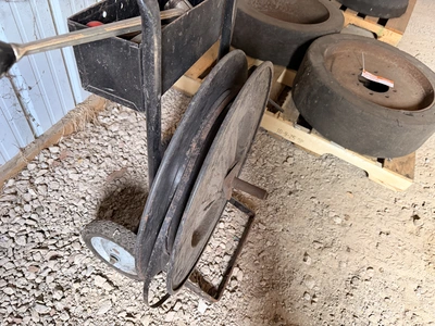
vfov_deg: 56.8
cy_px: 163
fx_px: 302
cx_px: 218
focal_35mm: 24
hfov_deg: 71.6
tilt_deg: -50.4
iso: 400
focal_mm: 6.76
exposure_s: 1/60
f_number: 1.78
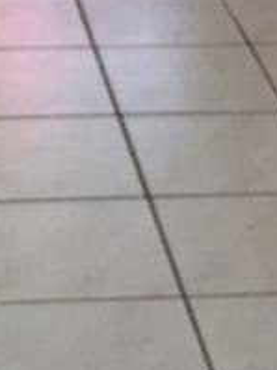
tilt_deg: -9.6
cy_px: -392
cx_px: 24
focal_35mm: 175
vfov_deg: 10.3
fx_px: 1869
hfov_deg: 8.4
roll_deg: -1.0
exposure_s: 1/30
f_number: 2.2
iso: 40
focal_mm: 4.15
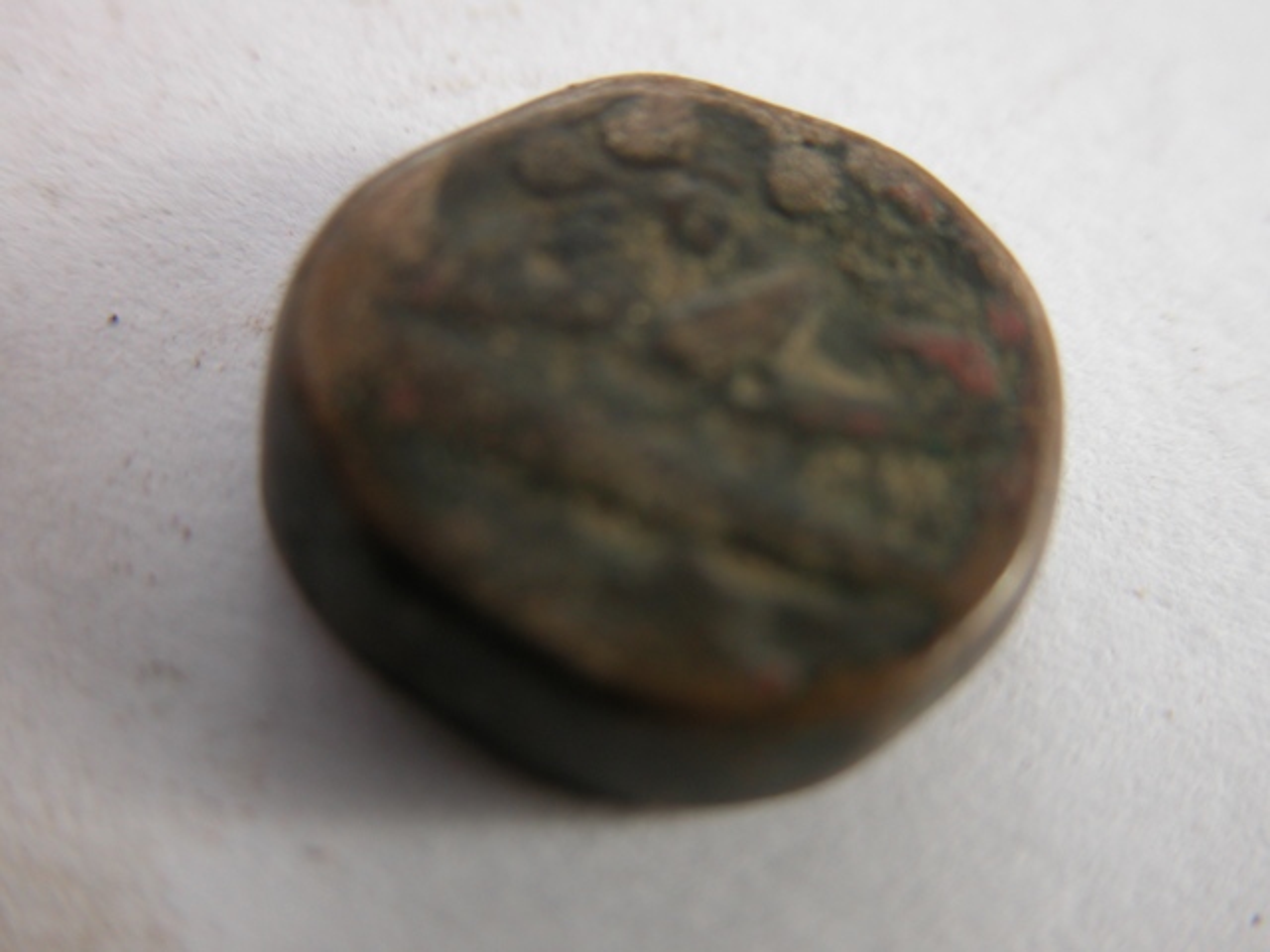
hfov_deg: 18.4
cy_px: 476
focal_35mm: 107
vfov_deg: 13.8
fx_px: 3926
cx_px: 635
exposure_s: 1/72.9
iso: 100
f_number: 3.7
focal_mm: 27.3
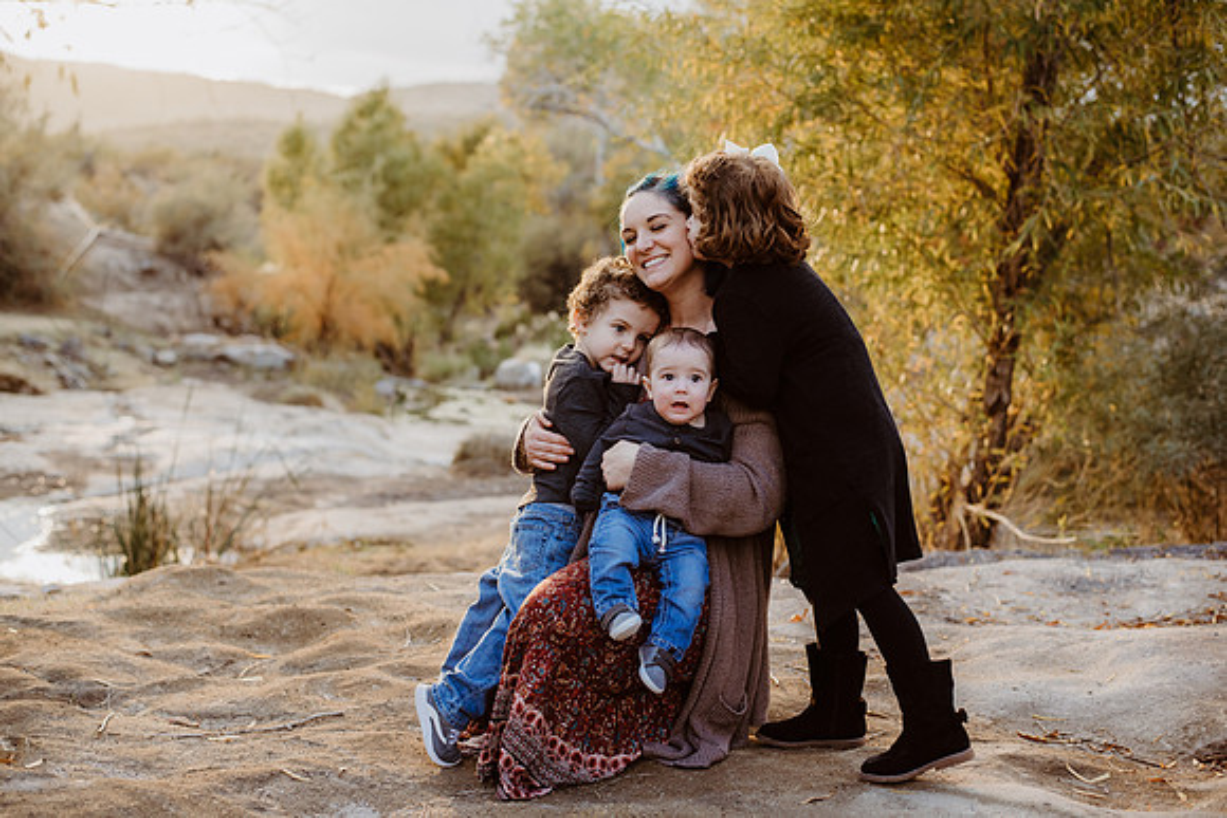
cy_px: 409
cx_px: 614
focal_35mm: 50
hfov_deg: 39.6
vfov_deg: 27.0
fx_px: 1704
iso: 400
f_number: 3.2
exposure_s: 1/500
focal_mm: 50
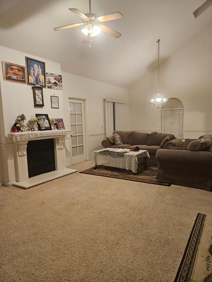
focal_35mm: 23
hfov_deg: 58.9
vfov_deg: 73.9
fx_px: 188
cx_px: 106
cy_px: 141
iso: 640
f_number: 1.8
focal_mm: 5.4
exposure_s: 1/60
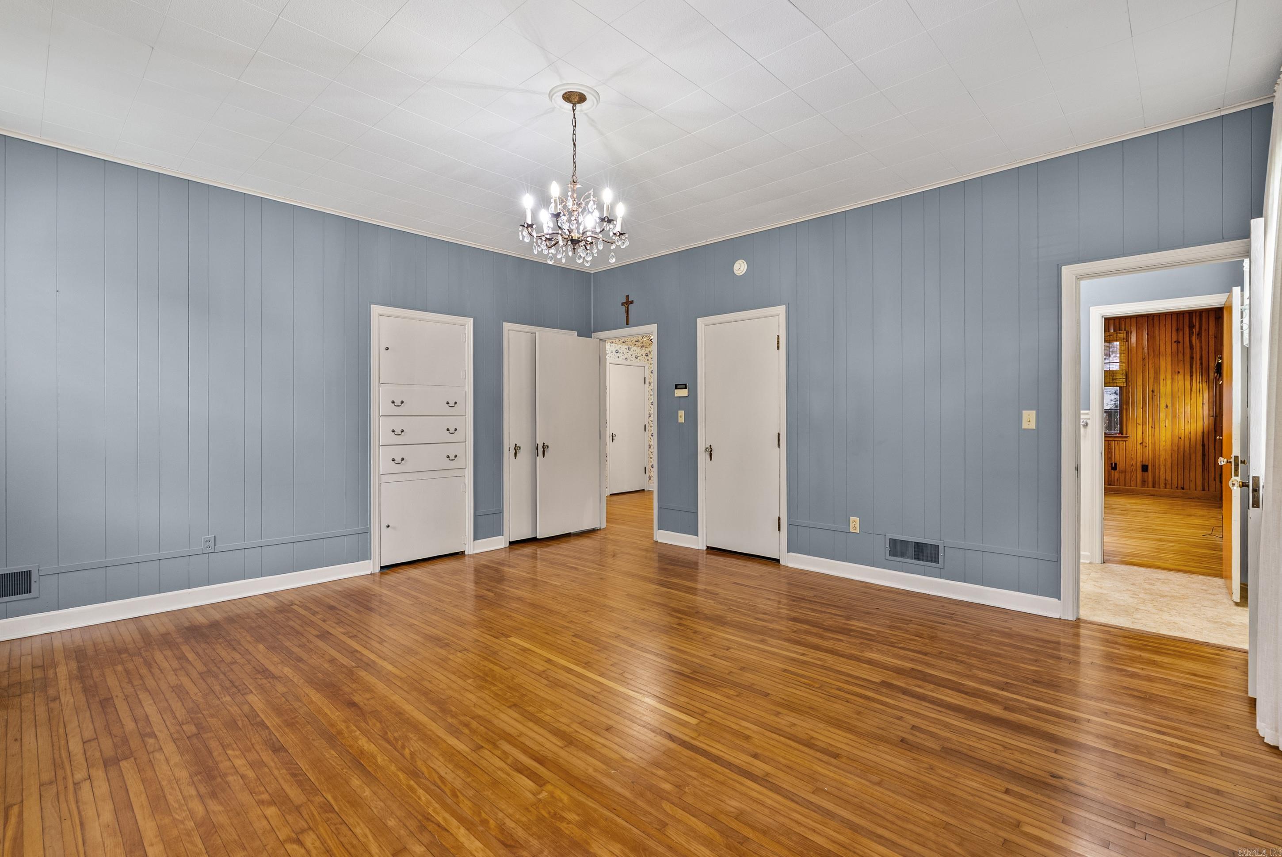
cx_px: 641
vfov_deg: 73.8
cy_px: 428
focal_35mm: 16
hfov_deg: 96.7
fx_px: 570
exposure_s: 1/3
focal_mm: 16
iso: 800
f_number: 9
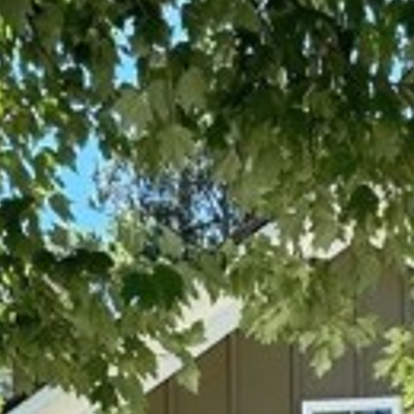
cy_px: 853
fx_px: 988
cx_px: 303
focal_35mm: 73
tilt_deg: +2.3
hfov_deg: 23.5
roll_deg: +0.4
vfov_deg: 16.8
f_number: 2.2
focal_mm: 2.22
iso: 40
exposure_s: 1/329
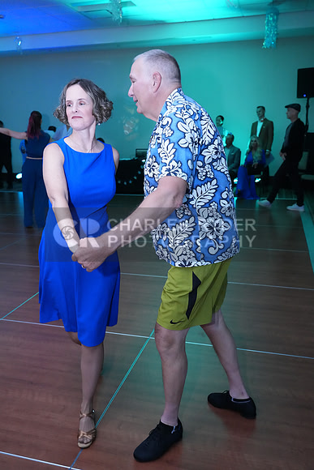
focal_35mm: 31
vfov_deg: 60.3
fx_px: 405
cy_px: 235
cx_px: 157
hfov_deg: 42.3
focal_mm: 31
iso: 8000
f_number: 4.5
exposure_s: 1/200
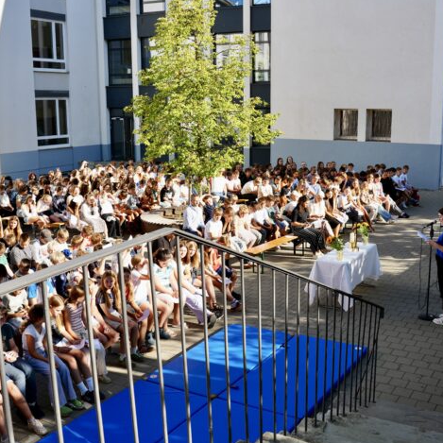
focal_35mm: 39
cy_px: 222
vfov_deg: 42.8
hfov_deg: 42.8
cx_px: 240
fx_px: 565
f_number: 8
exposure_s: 1/125
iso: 100
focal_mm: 28
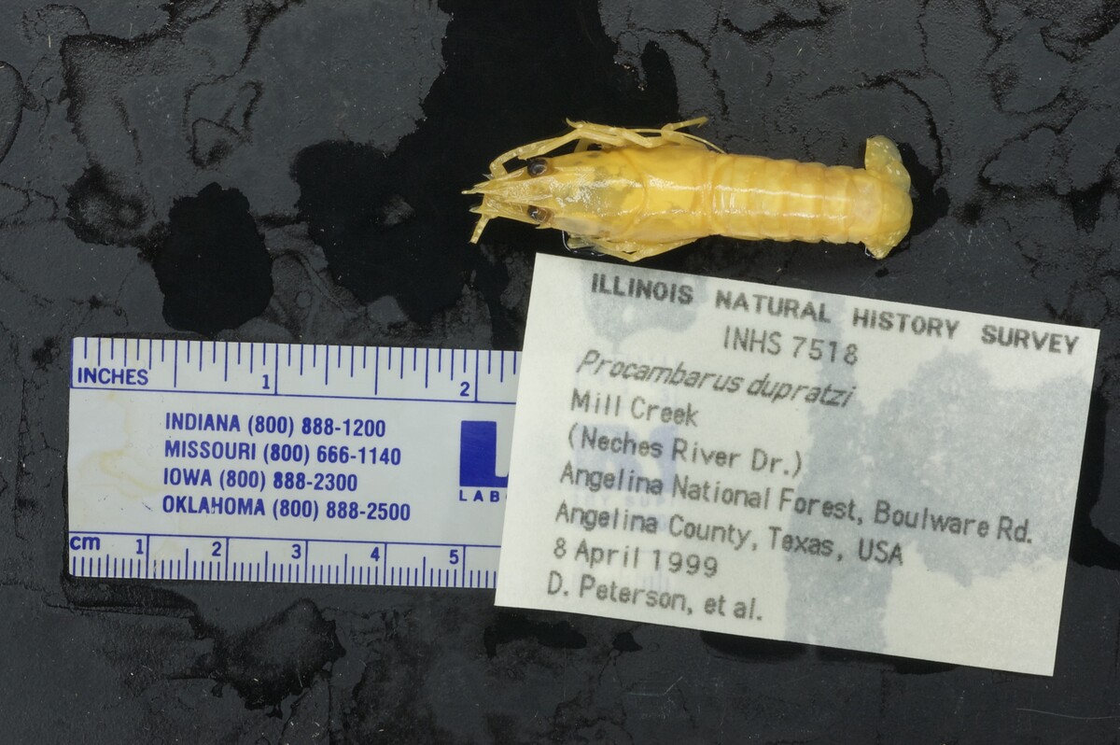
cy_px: 372
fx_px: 2798
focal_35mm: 90
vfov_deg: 15.2
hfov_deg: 22.6
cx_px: 560
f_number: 36
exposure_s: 1/1.3
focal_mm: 60
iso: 500
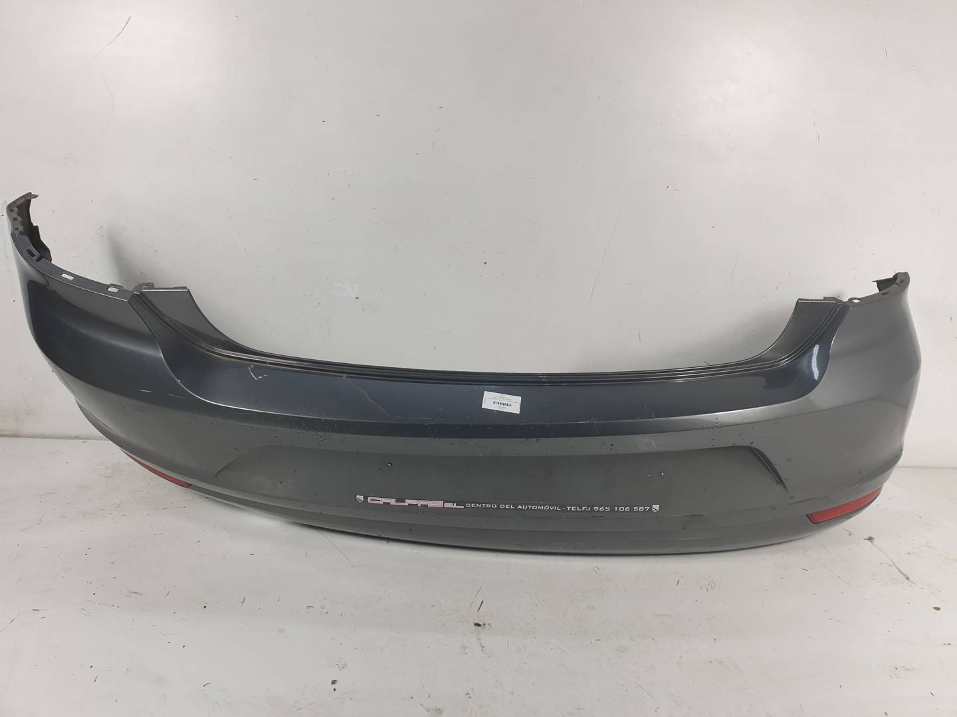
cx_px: 478
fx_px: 719
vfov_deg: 53.1
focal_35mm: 26
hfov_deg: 67.3
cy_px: 358
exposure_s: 1/100
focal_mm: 4.3
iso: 64
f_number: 2.4
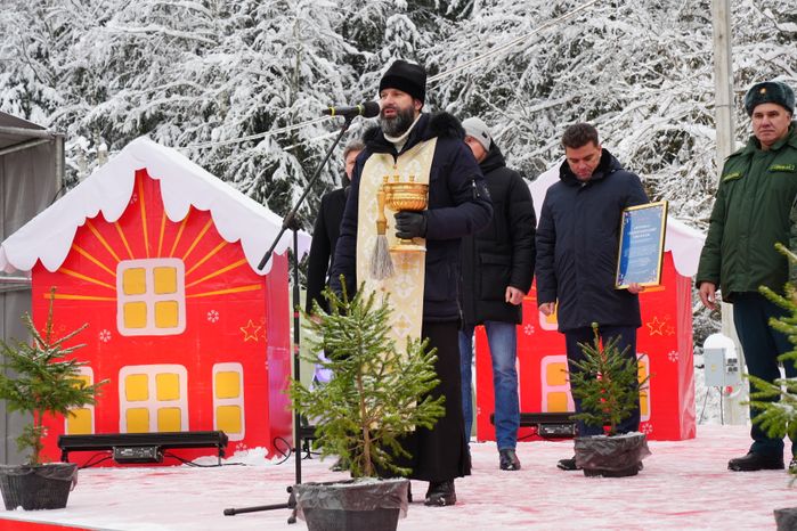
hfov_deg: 28.8
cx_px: 398
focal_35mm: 70
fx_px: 1550
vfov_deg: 19.5
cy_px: 266
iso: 640
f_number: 9
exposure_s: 1/160
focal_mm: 70
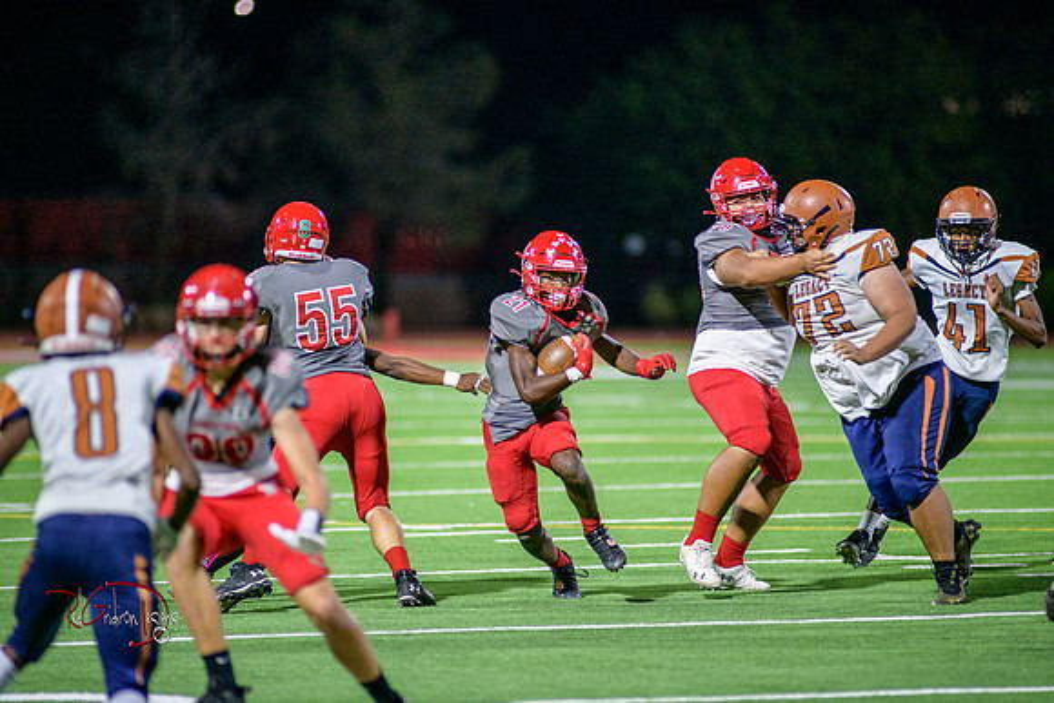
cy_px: 352
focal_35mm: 300
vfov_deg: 4.6
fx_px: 8785
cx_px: 527
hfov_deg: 6.9
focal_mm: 300
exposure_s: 1/500
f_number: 2.8
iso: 2000
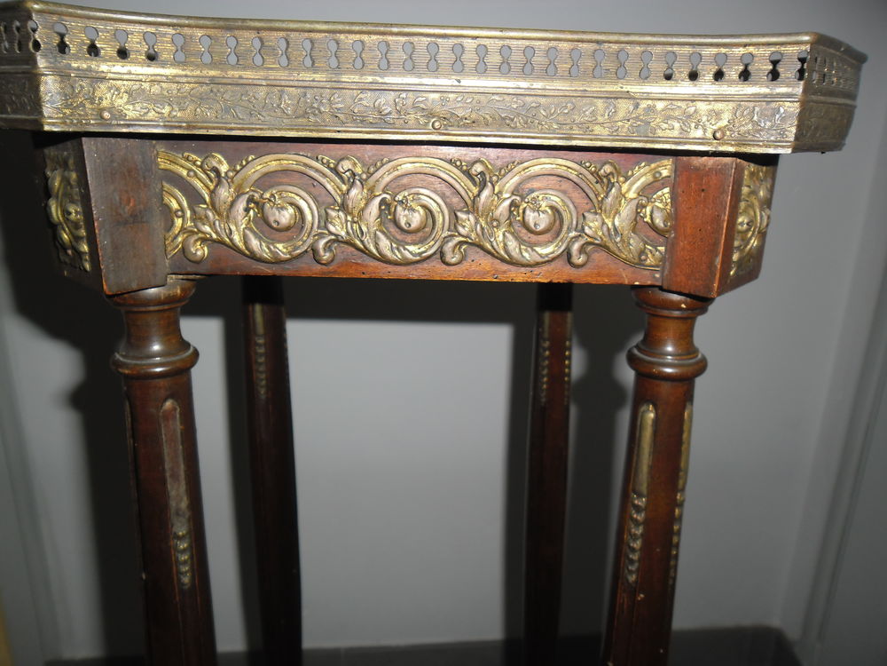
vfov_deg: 51.4
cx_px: 444
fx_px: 692
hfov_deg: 65.3
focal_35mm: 27
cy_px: 333
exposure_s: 1/45
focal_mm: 4.9
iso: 80
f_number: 3.5
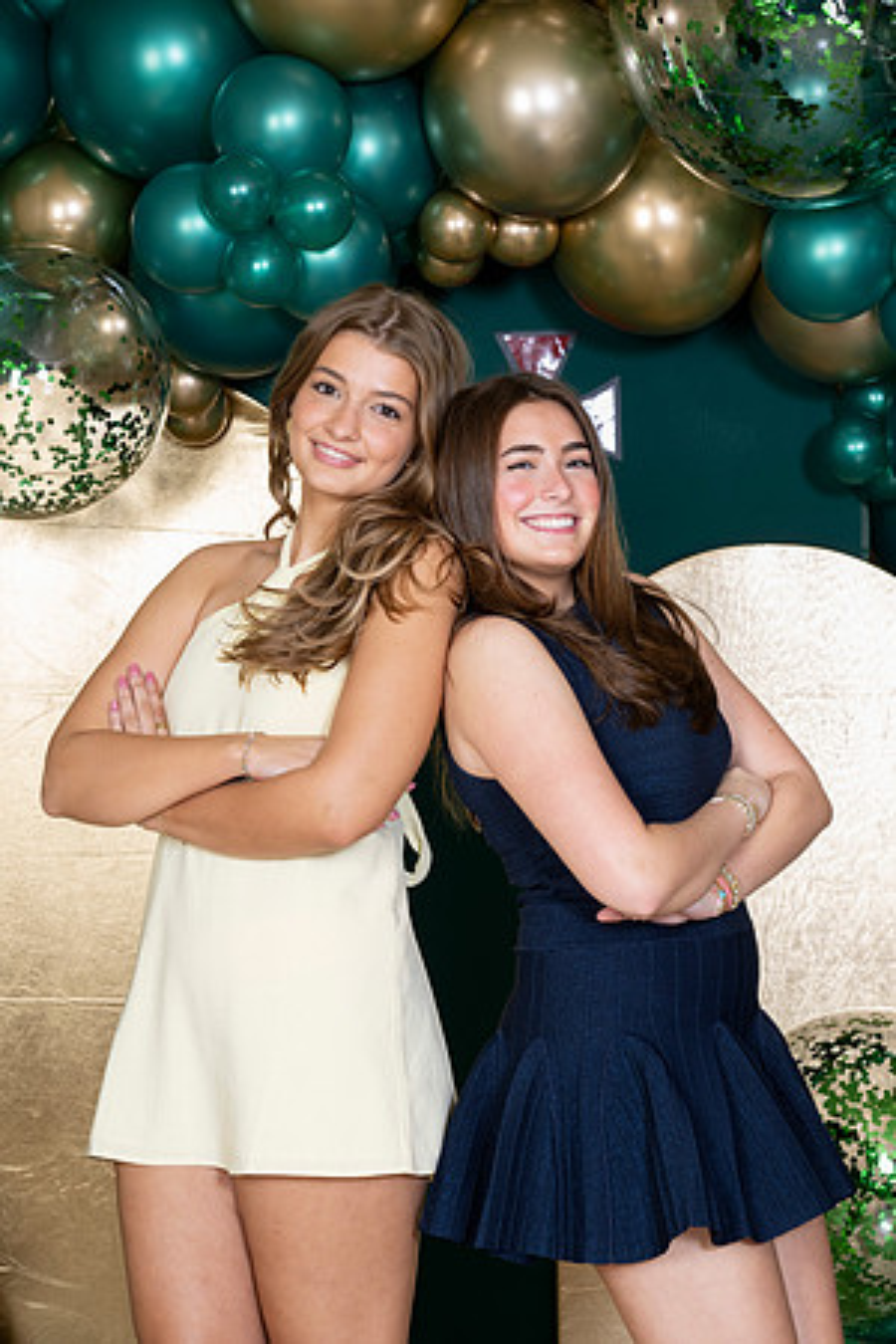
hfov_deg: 14.3
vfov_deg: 21.2
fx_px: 3584
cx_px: 448
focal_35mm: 96
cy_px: 672
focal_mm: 96
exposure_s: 1/125
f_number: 7.1
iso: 320
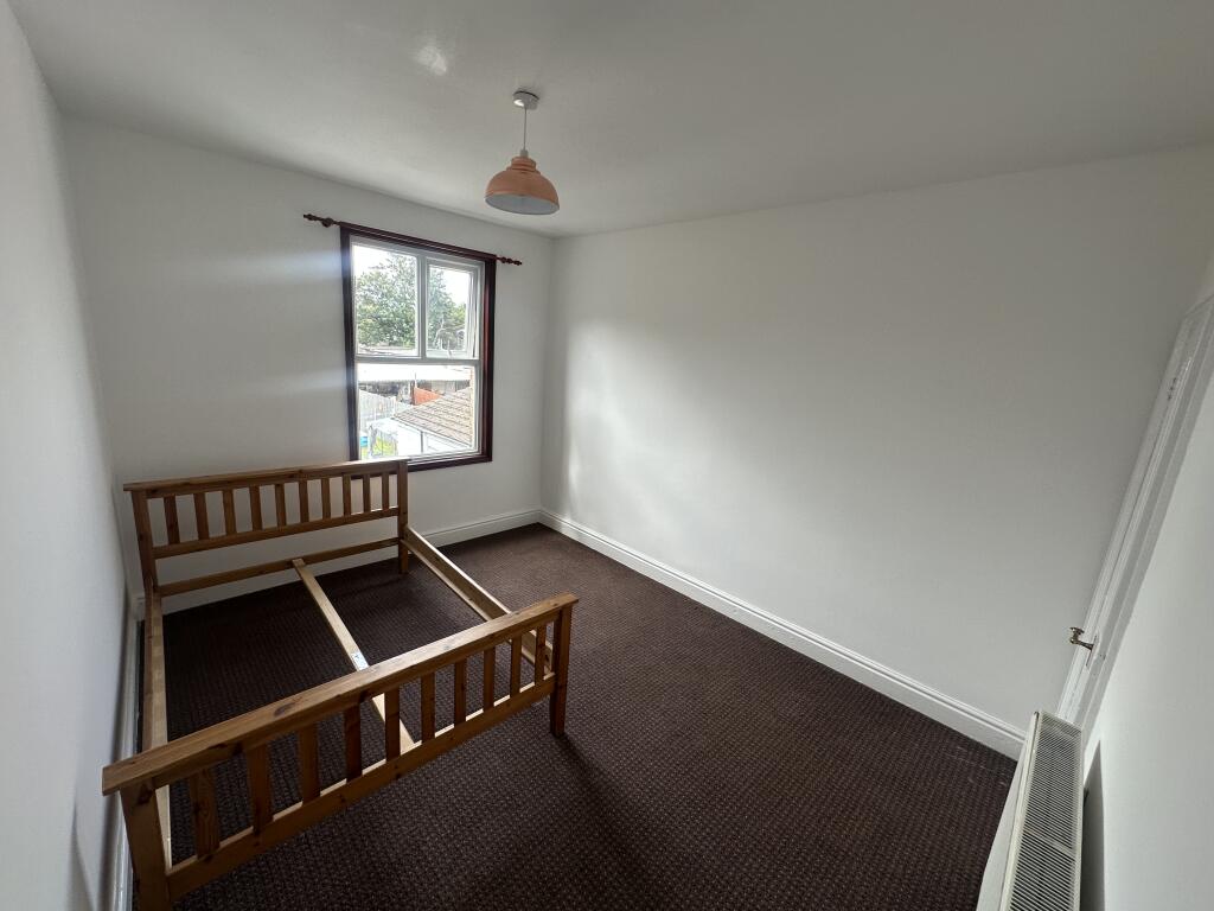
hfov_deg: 102.1
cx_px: 607
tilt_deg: -11.8
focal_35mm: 14
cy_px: 456
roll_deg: -4.2
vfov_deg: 85.7
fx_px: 491
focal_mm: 2.22
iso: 50
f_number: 2.2
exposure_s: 1/99
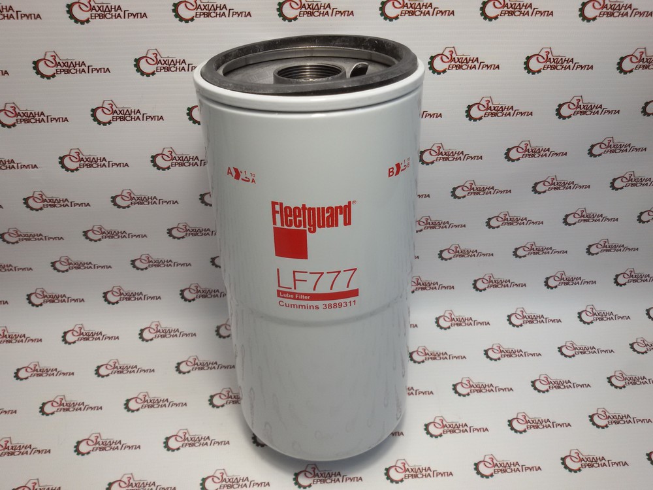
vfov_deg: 45.4
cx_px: 326
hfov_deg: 58.4
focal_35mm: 31
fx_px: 585
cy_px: 245
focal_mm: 2.93
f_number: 2.4
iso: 40
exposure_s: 1/50
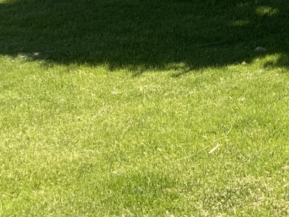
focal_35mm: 104
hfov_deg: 16.6
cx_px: 476
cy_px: -143
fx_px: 868
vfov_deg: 13.1
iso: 16
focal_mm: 3
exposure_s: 1/749
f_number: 1.8
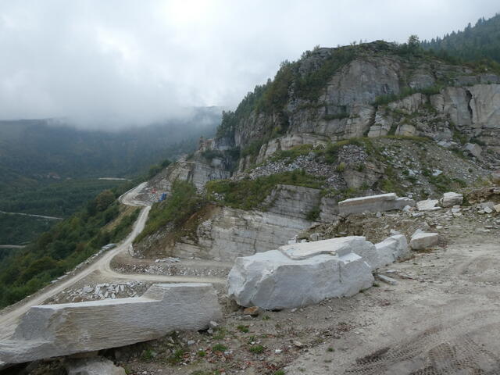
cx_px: 250
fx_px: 347
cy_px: 188
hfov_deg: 71.6
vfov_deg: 56.8
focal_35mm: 24
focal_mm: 4.3
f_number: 4
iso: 80
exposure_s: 1/250
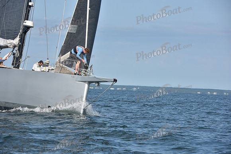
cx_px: 116
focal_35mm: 170
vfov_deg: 8.1
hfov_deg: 12.1
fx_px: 1091
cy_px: 77
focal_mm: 170
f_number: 9
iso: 320
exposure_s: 1/1250
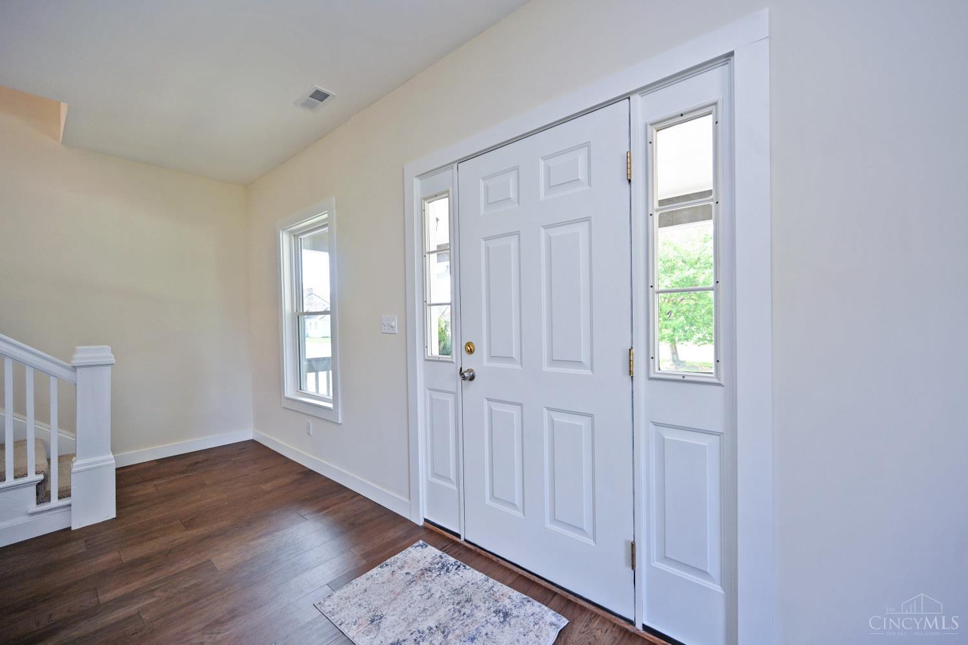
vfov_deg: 81.2
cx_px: 484
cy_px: 322
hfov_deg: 104.3
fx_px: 376
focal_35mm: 14
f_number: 4
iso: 250
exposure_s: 1/60
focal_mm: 14
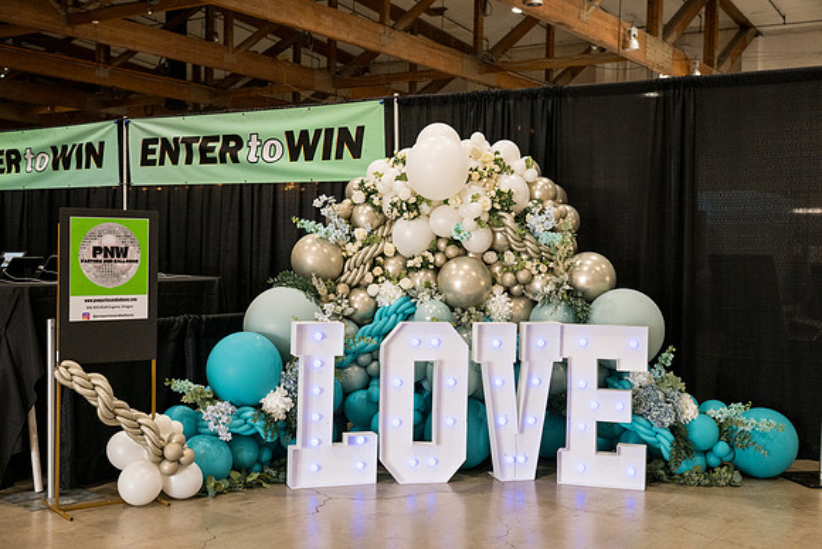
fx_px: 982
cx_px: 411
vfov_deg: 31.2
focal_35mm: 43
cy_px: 274
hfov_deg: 45.4
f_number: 4
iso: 2500
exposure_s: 1/400
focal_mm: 43
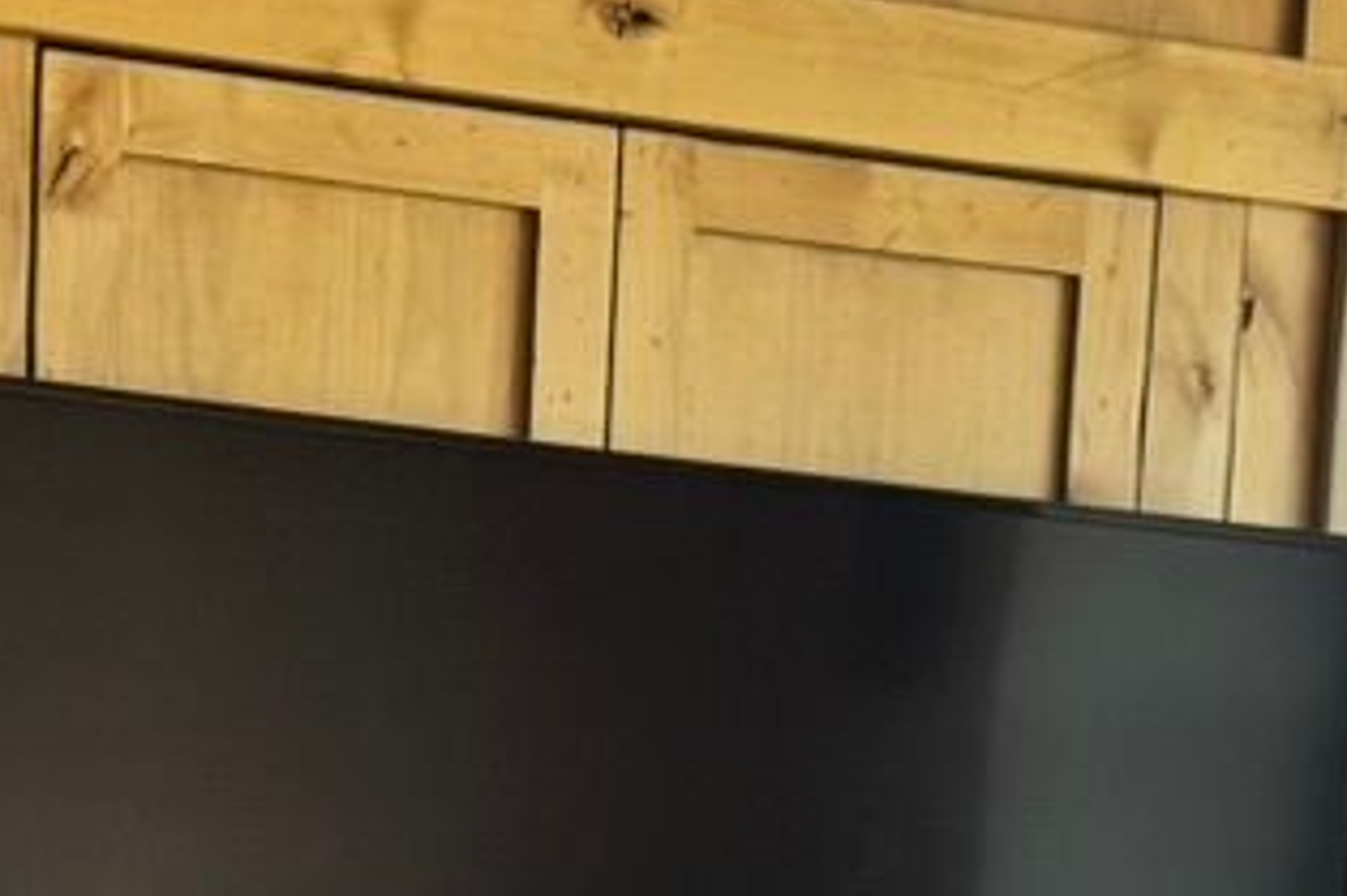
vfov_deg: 7.7
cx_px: 472
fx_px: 6095
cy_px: 2238
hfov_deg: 12.6
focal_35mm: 163
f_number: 1.78
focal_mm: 6.76
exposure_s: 1/60
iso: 125
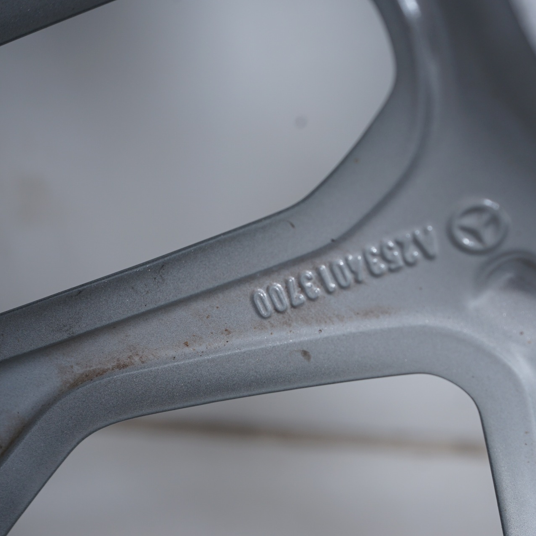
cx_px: 364
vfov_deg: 25.4
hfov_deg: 25.2
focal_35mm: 68
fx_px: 1191
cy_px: 268
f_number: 5.6
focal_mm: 53
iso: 250
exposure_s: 1/125
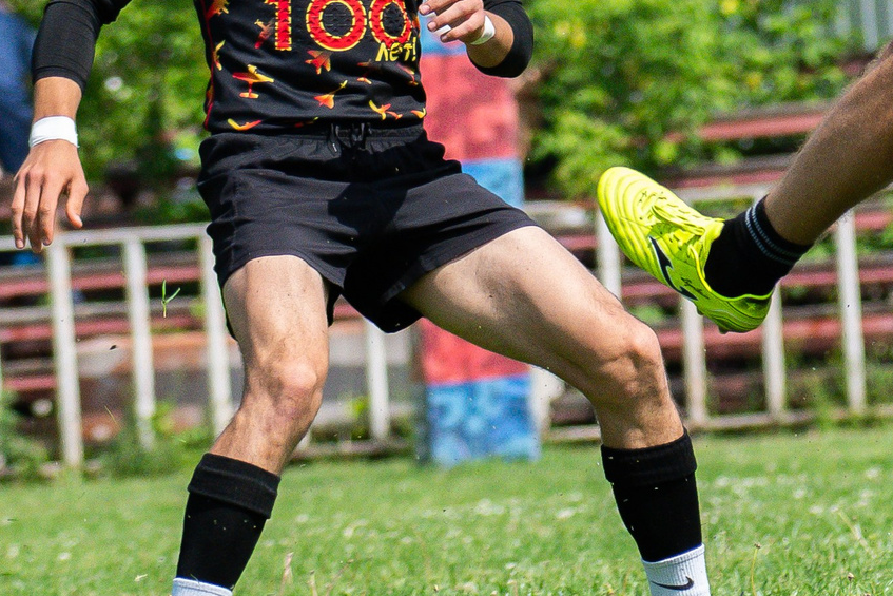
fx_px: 28604
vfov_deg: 1.2
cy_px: -444
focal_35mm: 1153
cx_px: 1293
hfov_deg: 1.8
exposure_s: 1/2500
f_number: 5.6
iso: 640
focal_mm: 200
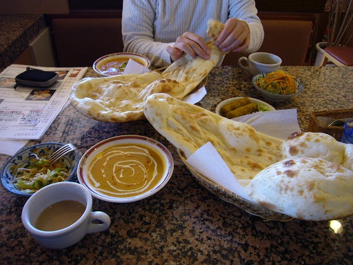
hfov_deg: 63.4
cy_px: 132
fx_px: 286
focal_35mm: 28
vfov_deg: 49.7
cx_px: 176
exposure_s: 1/15
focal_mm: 4.6
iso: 100
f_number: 2.8
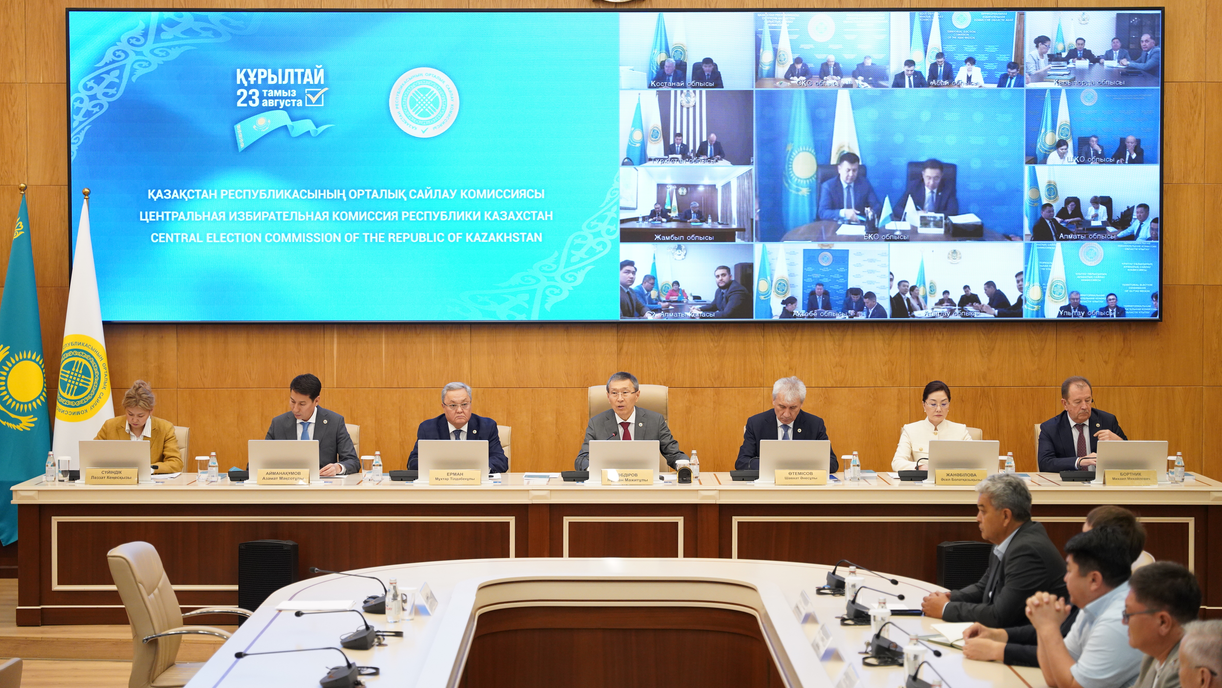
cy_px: 311
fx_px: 2130
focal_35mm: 66
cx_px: 611
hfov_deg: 32.0
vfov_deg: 18.3
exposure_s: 1/250
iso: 2000
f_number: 2.8
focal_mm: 62.7
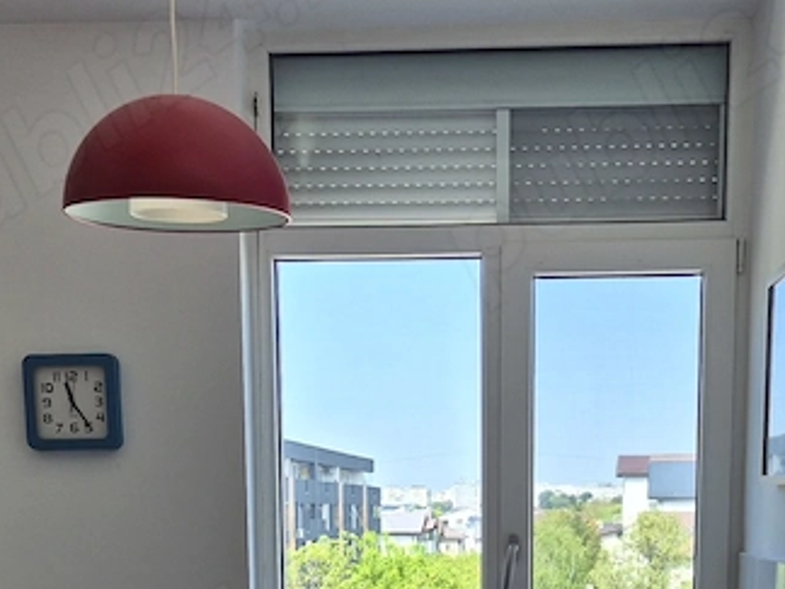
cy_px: 747
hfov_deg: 27.4
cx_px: 422
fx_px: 1610
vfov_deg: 19.3
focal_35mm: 71
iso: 25
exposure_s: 1/257
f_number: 1.8
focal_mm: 5.4
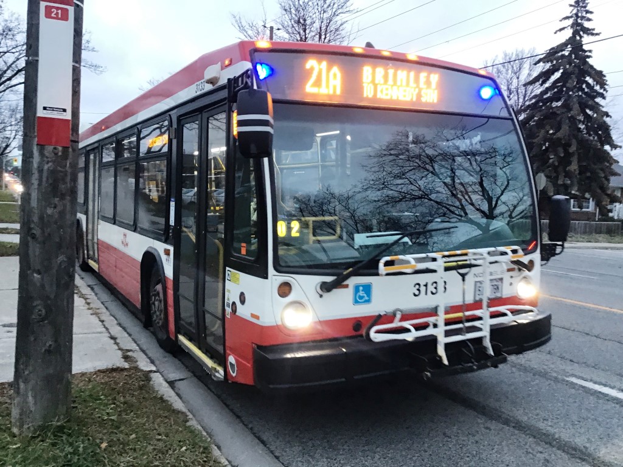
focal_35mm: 31
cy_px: 234
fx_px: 558
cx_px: 312
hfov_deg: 58.4
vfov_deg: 45.4
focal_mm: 3.3
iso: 100
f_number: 2.4
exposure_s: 1/30
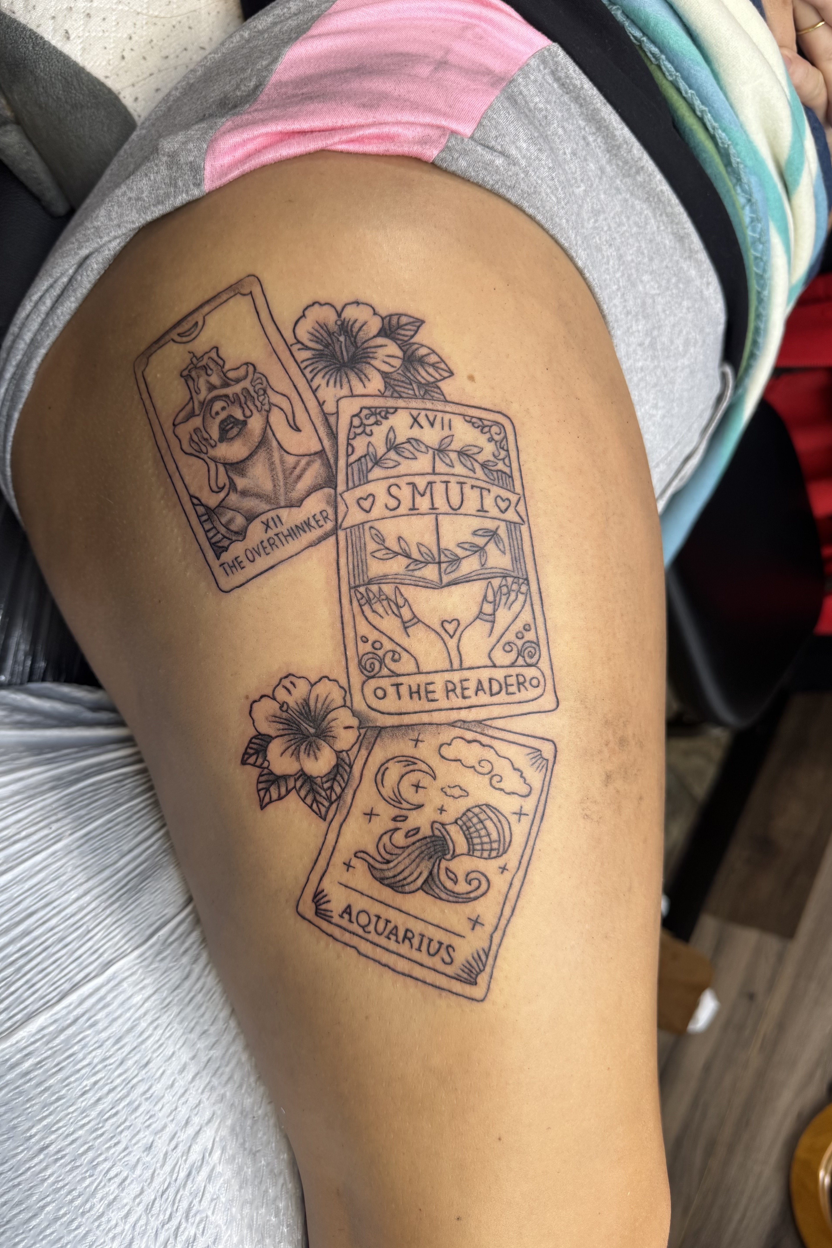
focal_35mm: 25
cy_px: 624
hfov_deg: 51.2
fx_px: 867
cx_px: 376
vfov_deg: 71.5
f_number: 1.78
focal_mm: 6.76
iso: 80
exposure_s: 1/120
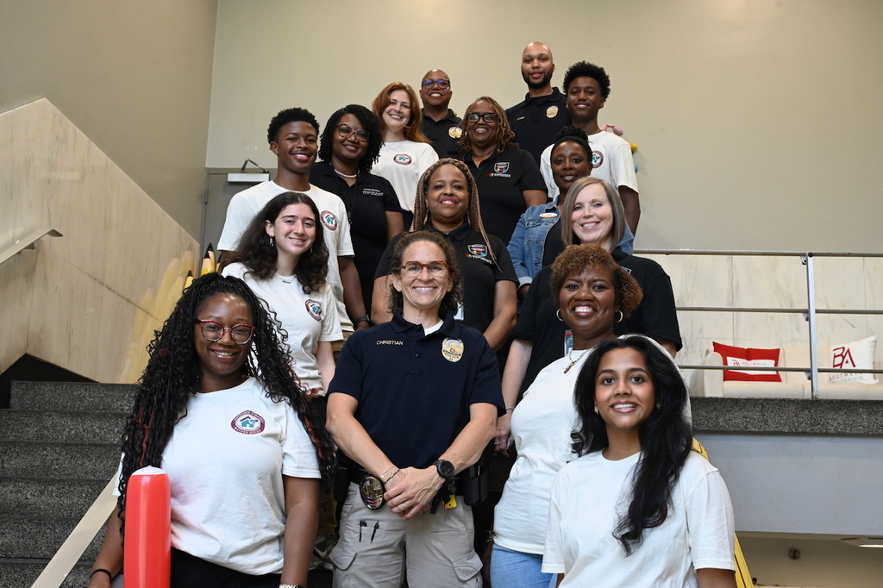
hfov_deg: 43.6
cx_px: 442
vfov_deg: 29.8
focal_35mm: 45
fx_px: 1103
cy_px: 294
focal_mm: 45
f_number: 8
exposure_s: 1/200
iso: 2500
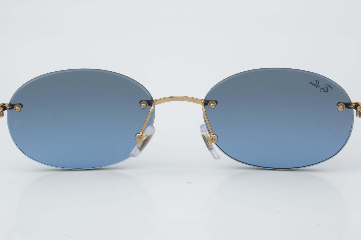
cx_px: 180
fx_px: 827
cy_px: 120
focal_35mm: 82
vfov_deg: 16.6
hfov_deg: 24.6
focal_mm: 55
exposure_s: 1/3
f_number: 32
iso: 100
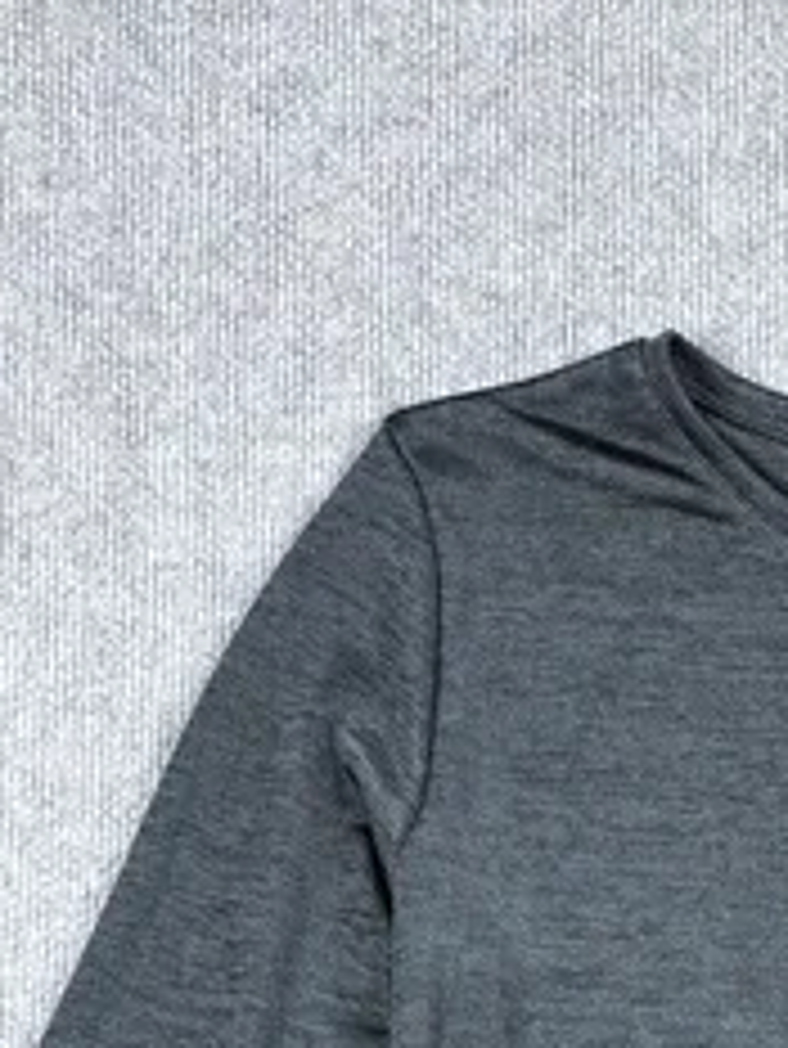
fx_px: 3123
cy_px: 1268
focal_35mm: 103
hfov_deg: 14.1
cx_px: 802
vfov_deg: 18.1
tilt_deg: -49.9
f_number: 1.78
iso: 50
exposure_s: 1/121
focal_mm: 6.76
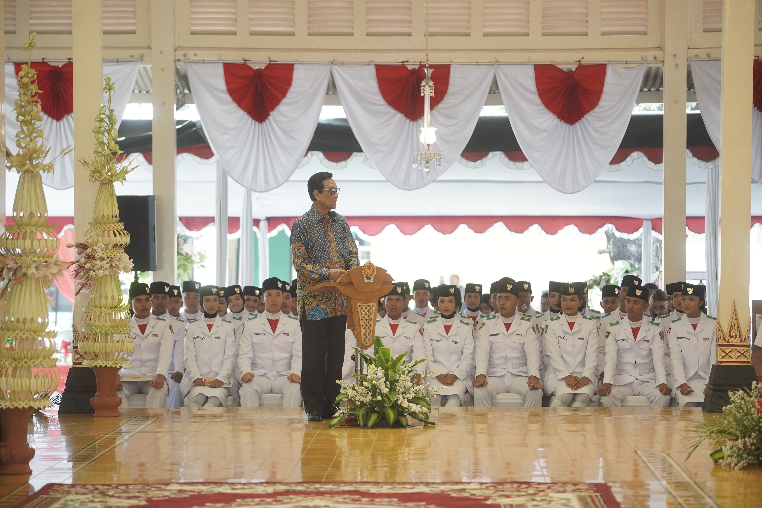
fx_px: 2963
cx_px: 381
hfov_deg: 14.7
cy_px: 254
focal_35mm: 140
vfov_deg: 9.8
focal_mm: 140
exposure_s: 1/200
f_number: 4
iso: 1600
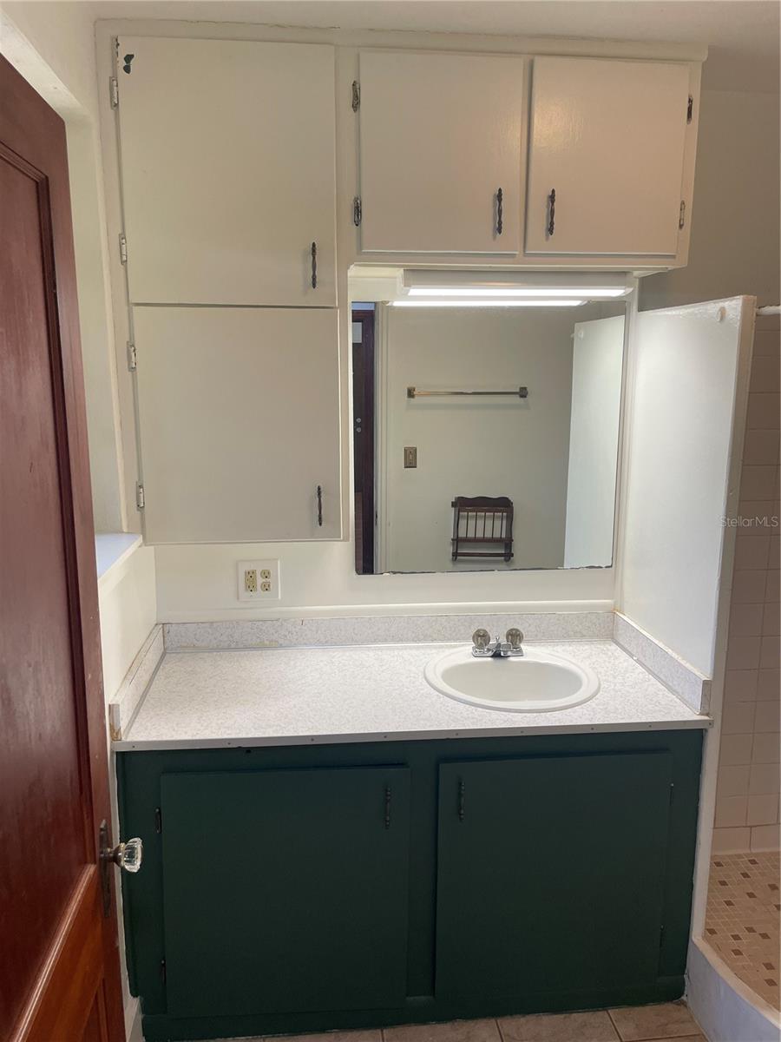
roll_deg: +0.6
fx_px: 782
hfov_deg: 53.1
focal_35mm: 26
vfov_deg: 67.3
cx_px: 390
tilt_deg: -11.2
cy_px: 521
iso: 80
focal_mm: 4.2
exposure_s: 1/120
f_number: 1.6
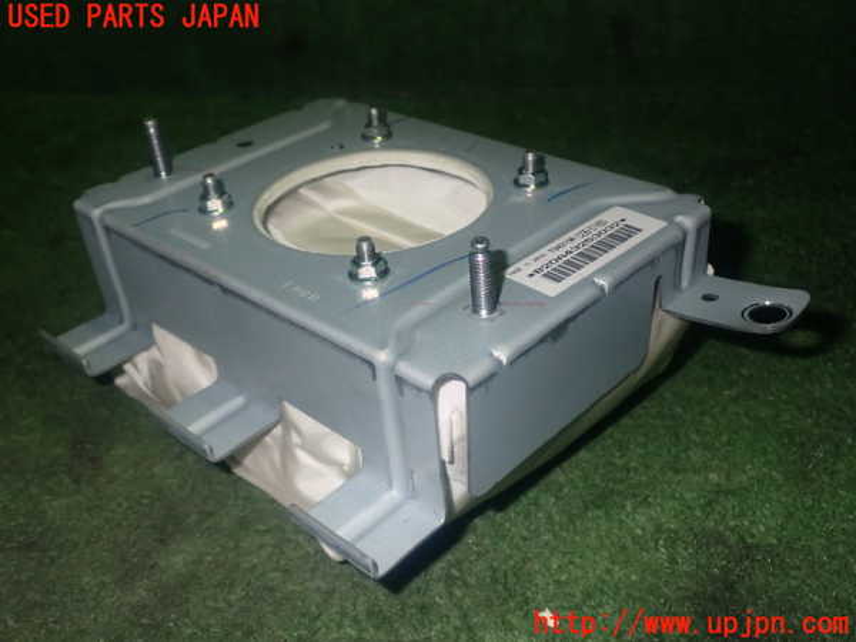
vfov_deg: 37.7
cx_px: 428
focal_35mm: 38
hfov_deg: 49.0
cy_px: 321
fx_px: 940
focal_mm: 6.83
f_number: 8
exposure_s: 1/40
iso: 400
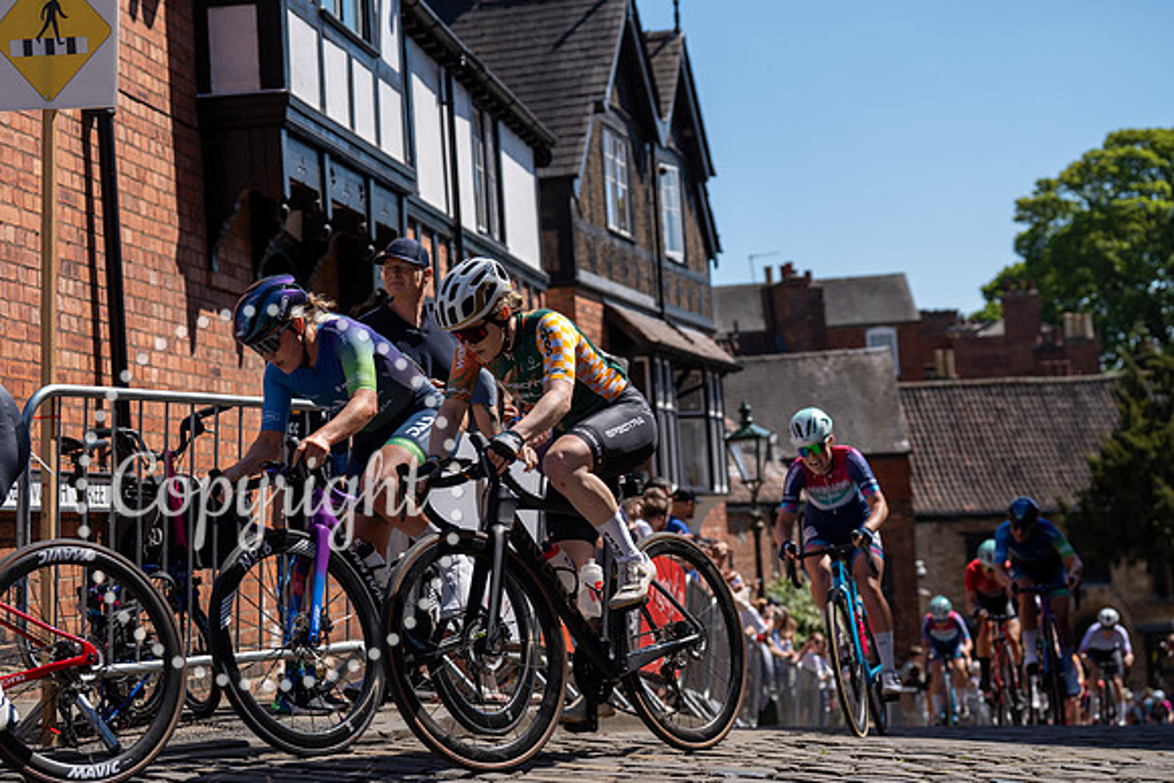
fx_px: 2283
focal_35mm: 70
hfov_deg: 28.8
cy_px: 392
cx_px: 587
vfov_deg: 19.5
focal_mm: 70
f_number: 4
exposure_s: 1/1600
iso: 100
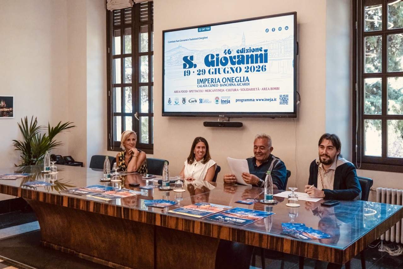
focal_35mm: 35
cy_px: 134
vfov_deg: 37.8
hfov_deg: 54.4
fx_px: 392
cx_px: 202
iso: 2500
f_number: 4
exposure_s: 1/1000
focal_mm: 23.5
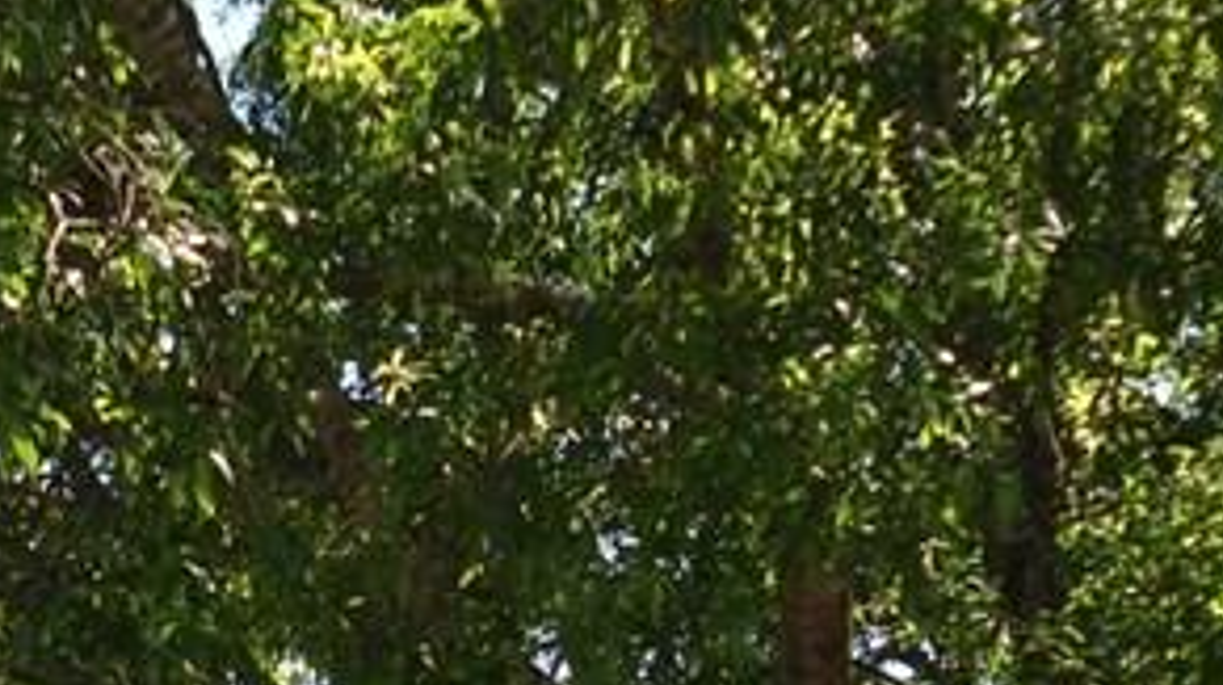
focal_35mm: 119
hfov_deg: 17.7
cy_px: 1265
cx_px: 113
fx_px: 3855
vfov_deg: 9.6
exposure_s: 1/320
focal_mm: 5.6
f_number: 3
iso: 80
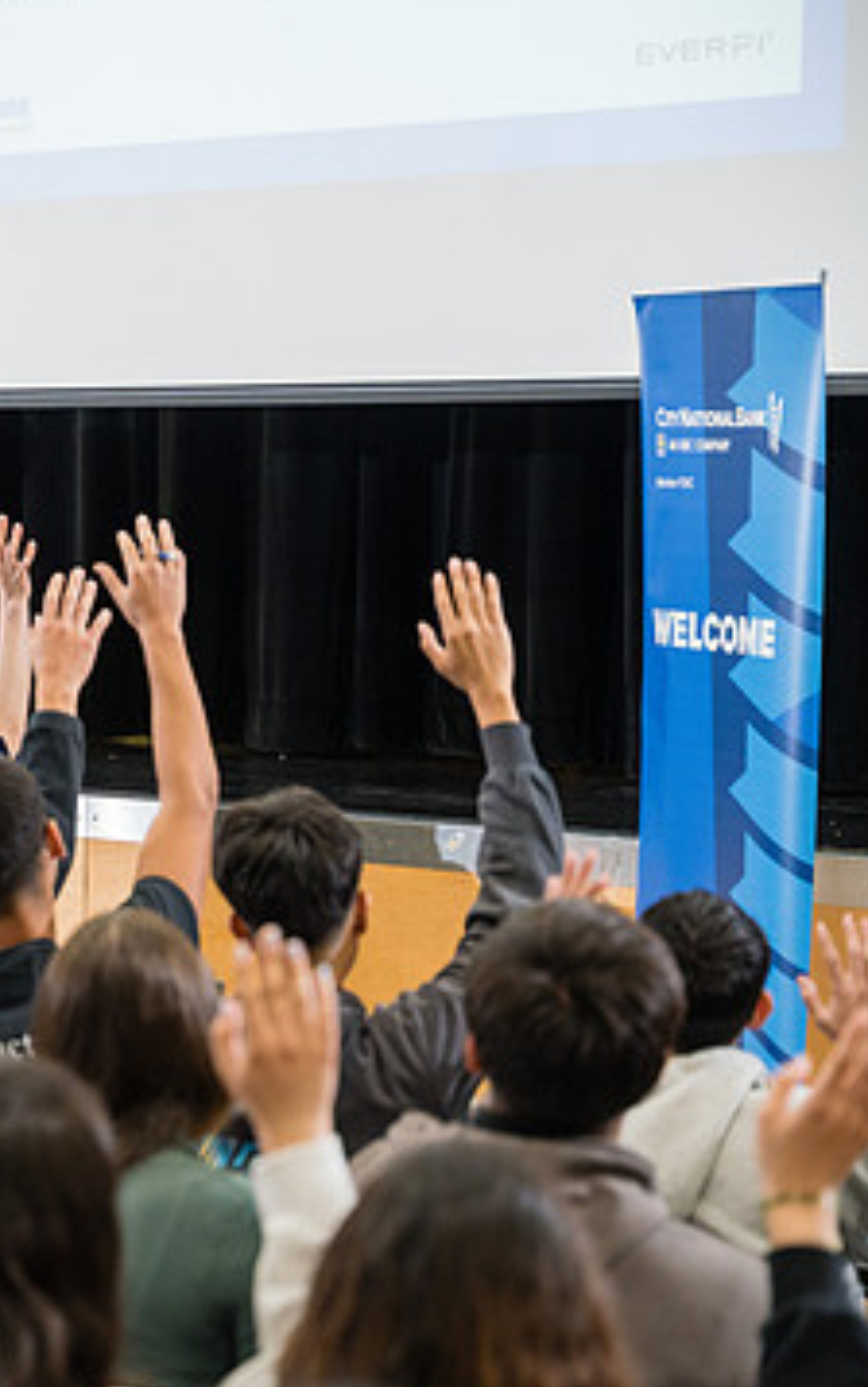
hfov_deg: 12.3
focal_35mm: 104
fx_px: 3933
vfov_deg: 20.0
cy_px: 661
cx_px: -225
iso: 1600
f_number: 2.8
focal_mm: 62.9
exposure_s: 1/250
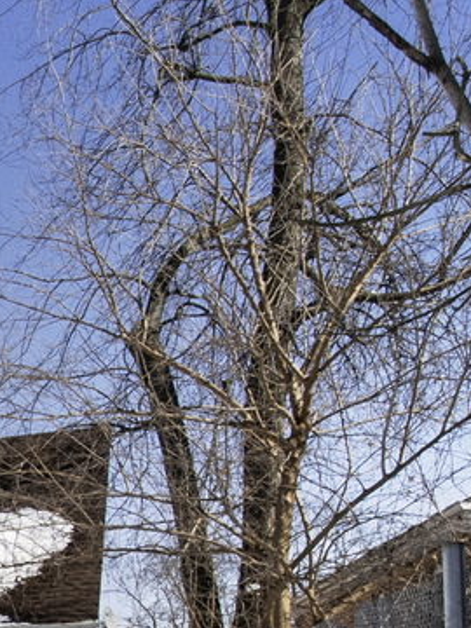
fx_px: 1179
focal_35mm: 65
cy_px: 705
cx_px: -605
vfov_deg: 27.1
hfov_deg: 15.2
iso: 640
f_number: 9
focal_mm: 10
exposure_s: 1/2000
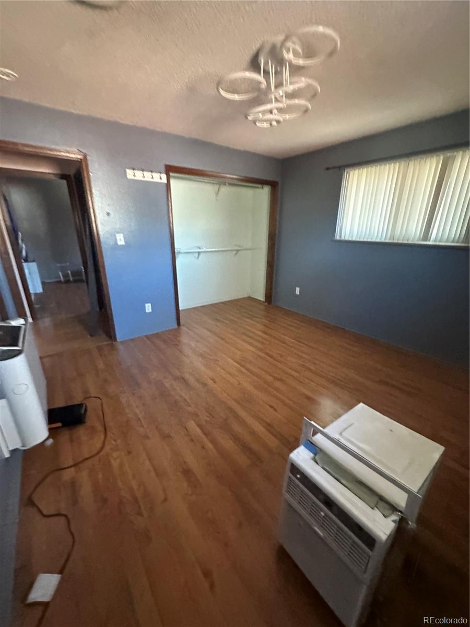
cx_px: 235
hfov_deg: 85.7
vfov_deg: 102.1
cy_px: 314
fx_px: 253
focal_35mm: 14
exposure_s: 1/60
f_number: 2.2
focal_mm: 2.22
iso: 1000
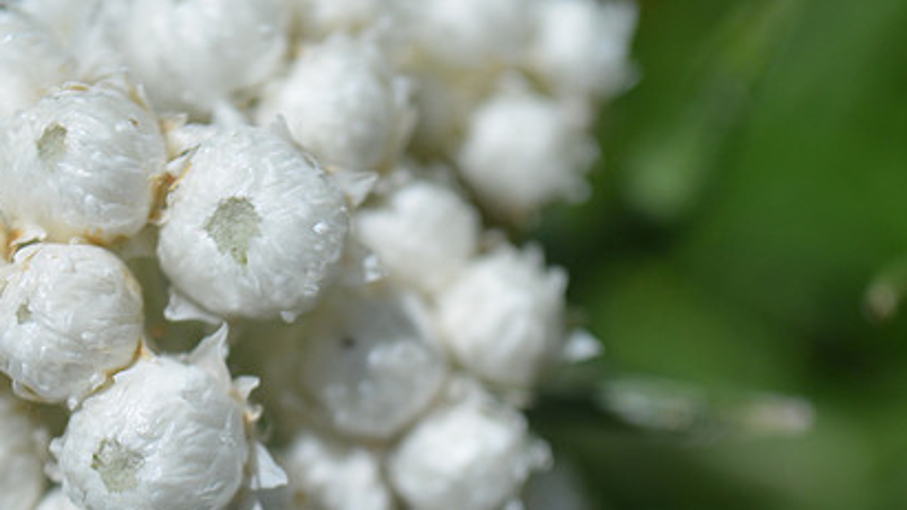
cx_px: 291
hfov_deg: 17.6
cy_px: 417
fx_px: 2927
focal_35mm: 122
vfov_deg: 9.9
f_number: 7.1
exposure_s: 1/2000
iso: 400
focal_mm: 55
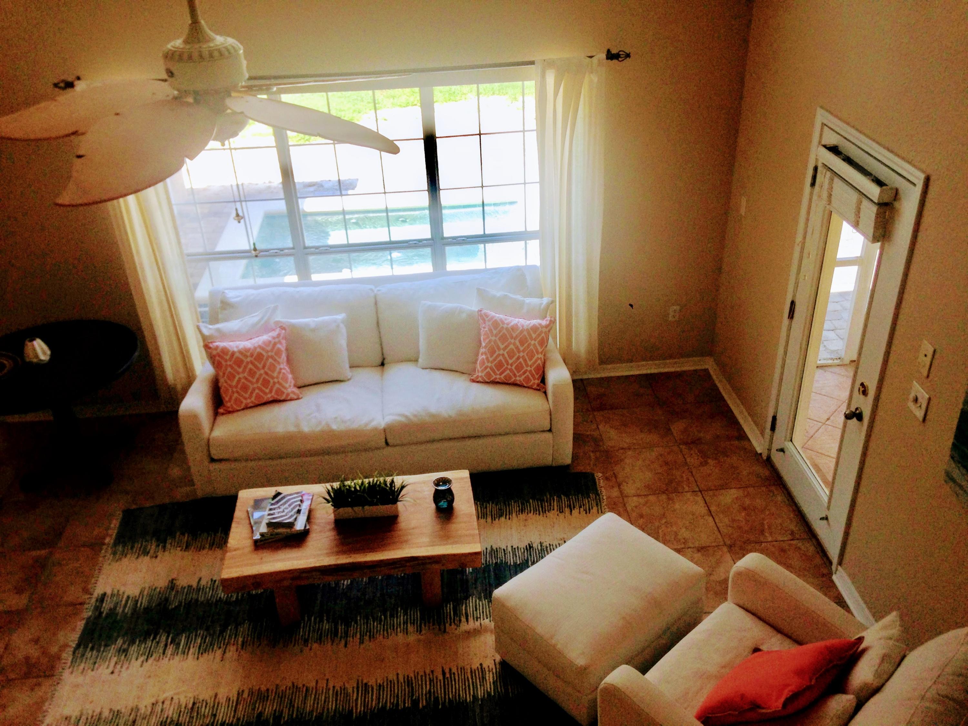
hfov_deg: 55.4
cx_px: 484
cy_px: 363
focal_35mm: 33
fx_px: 923
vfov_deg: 42.9
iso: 50
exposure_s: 1/250
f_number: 2.4
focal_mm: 4.12
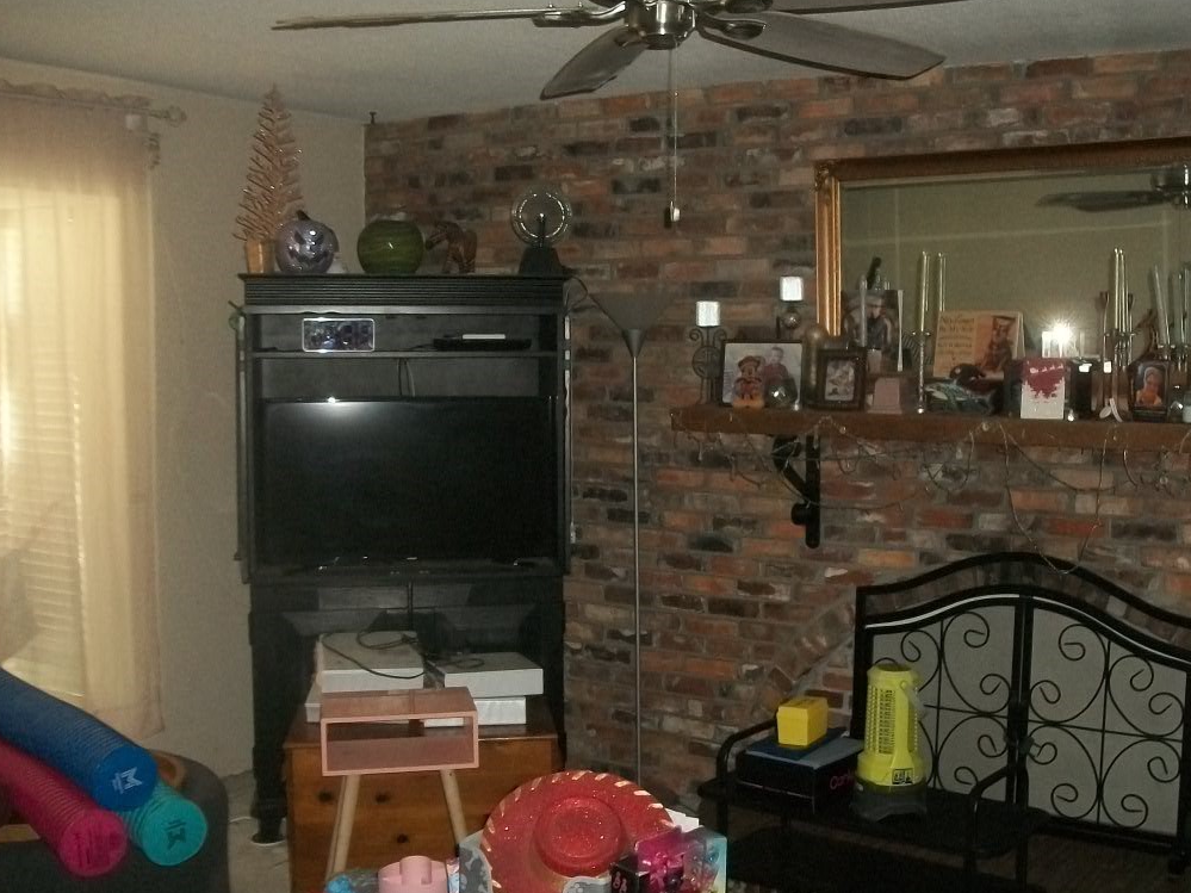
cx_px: 733
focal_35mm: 41
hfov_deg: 45.4
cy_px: 442
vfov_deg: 35.1
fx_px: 1410
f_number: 2.9
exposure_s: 1/30
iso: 240
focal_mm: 5.7
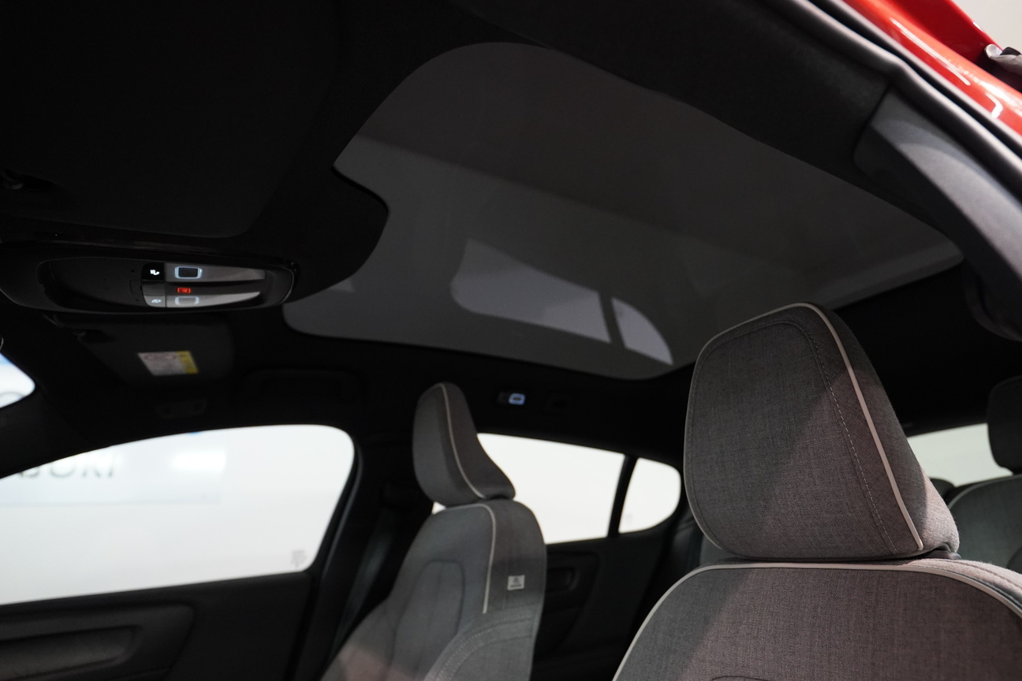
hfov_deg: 82.9
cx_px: 617
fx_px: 568
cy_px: 319
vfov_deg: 61.9
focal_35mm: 20
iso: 4000
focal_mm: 16
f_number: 2.8
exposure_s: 1/160
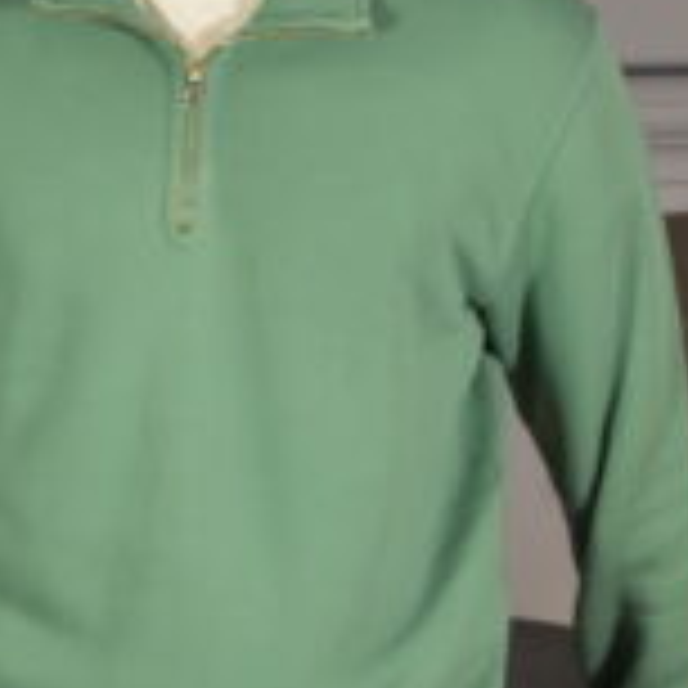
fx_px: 4902
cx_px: 126
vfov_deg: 8.0
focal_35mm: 218
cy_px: 297
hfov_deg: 8.0
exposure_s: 1/80
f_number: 5
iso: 1600
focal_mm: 58
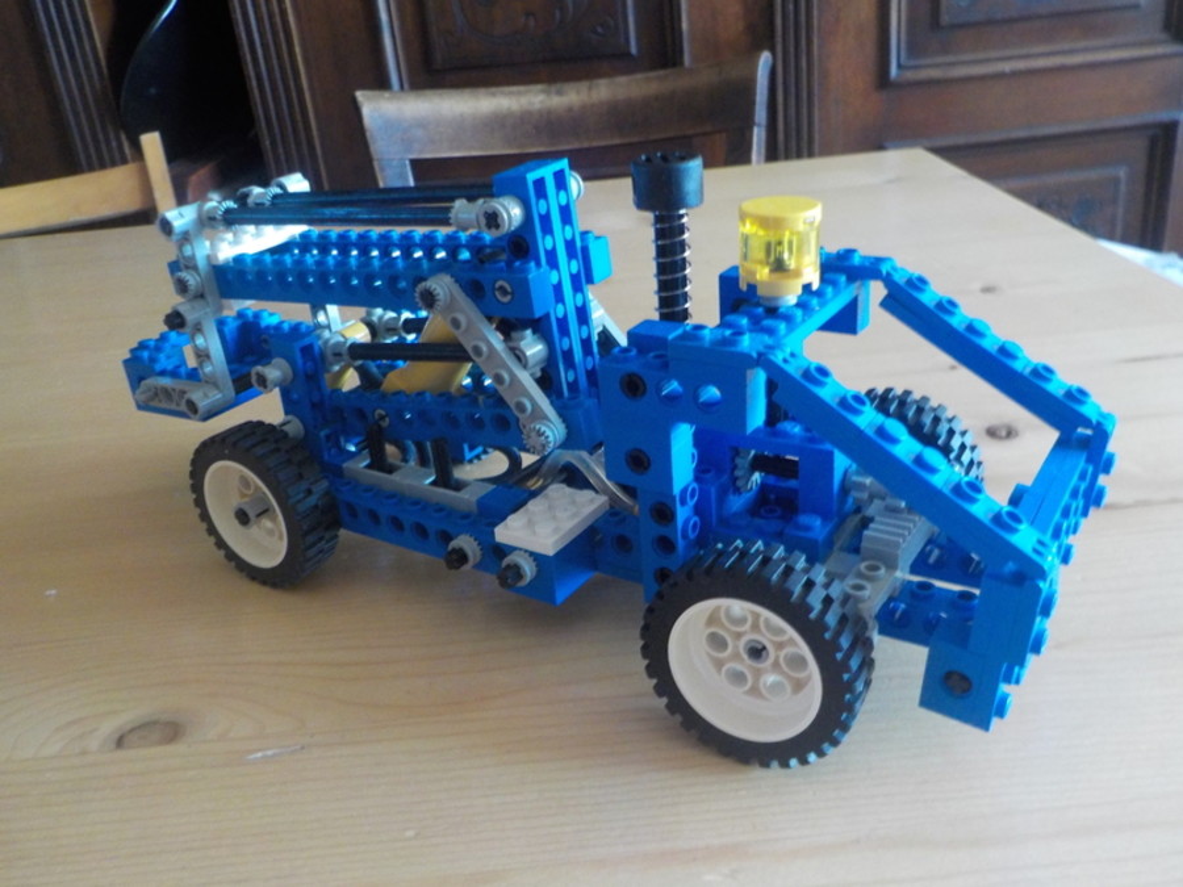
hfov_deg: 60.0
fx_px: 1025
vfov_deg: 46.8
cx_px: 592
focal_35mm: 30
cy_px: 444
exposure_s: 1/10
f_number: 3.3
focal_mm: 4.1
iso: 400
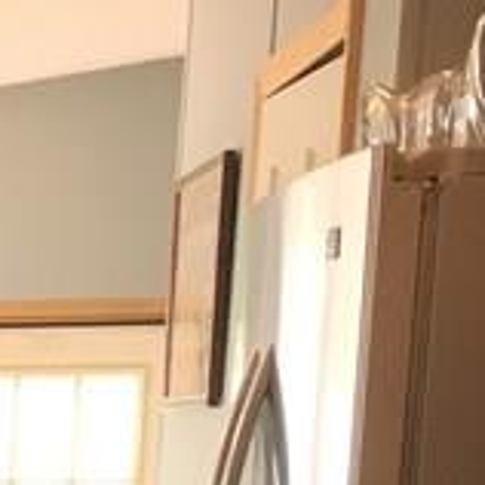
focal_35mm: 166
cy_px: 982
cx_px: -764
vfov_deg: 9.8
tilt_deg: -9.1
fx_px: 2631
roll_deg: -0.3
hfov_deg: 9.2
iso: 50
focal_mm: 4.15
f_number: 2.2
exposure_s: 1/30
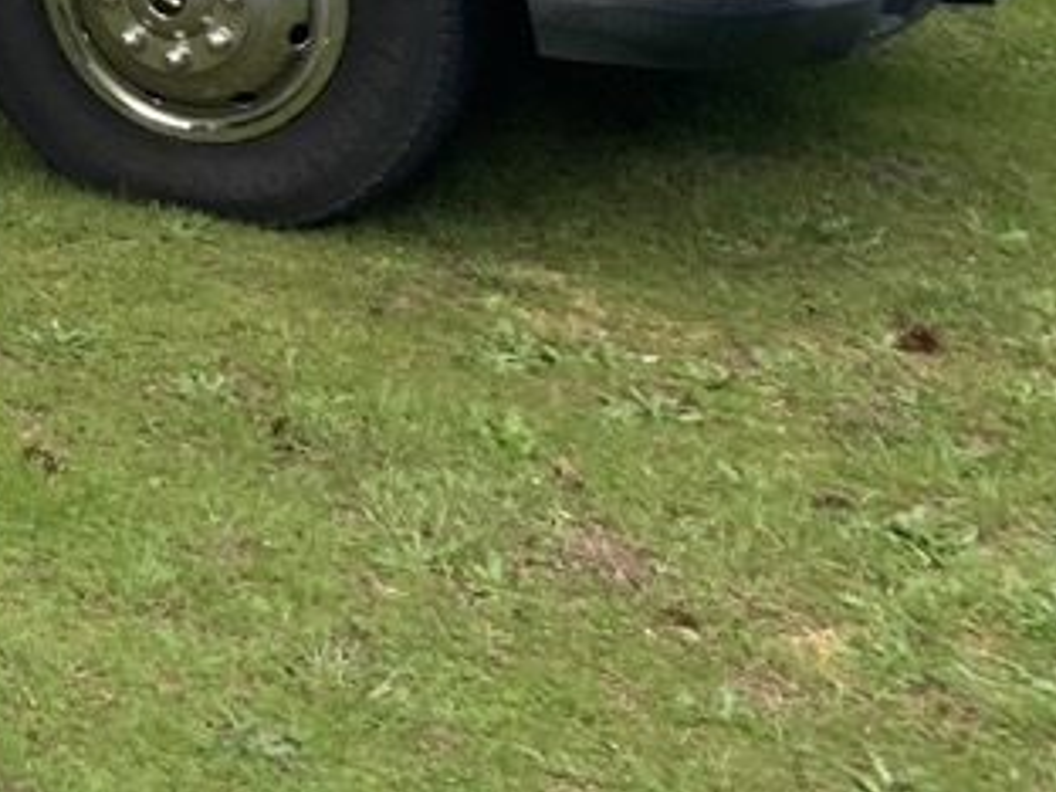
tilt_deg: -3.0
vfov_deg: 11.7
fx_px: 3508
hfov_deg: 14.7
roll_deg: -1.0
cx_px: -917
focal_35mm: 115
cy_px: -721
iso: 20
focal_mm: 3.99
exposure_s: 1/343
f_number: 1.8
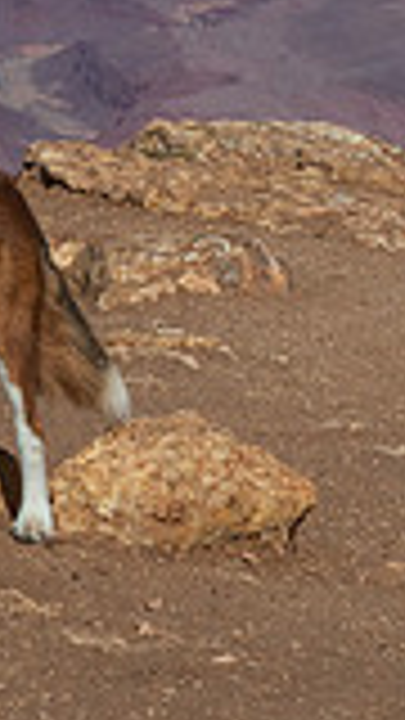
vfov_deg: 11.0
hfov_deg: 6.2
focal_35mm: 189
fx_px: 3608
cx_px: -418
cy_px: -366
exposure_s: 1/250
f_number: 16
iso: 140
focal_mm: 24
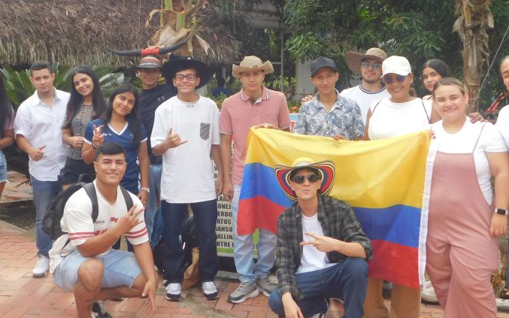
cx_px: 205
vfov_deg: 27.1
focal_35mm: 47
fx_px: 652
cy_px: 91
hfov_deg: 42.5
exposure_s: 1/400
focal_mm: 5.3
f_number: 3.2
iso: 125
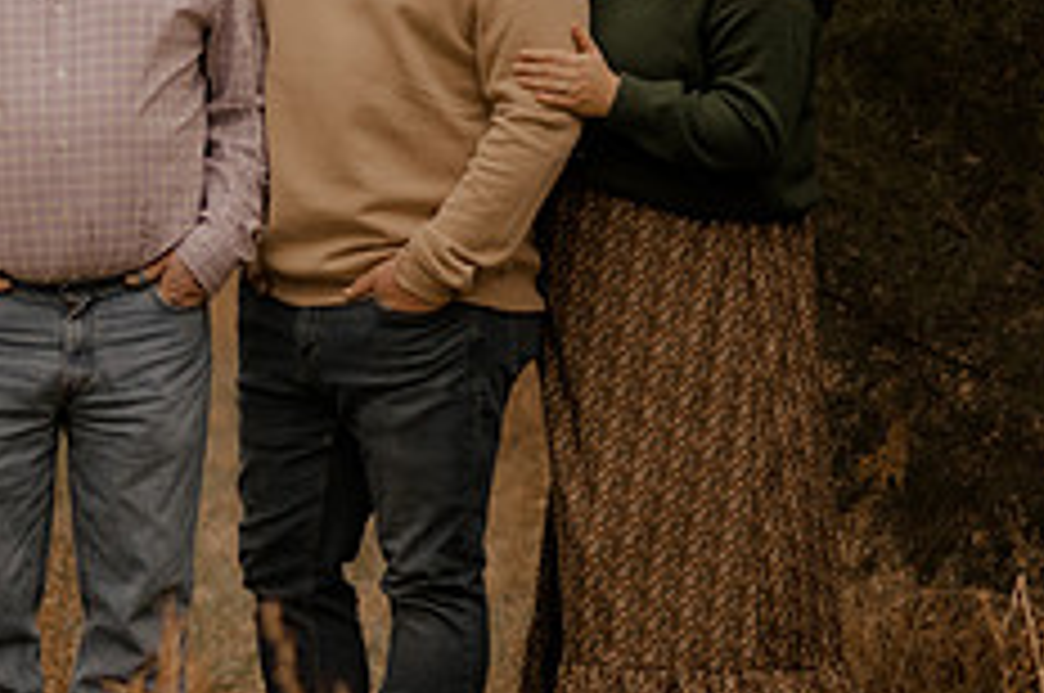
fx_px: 9412
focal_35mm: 325
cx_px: 40
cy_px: 130
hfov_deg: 6.3
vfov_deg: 4.2
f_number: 1.6
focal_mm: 85
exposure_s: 1/500
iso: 200
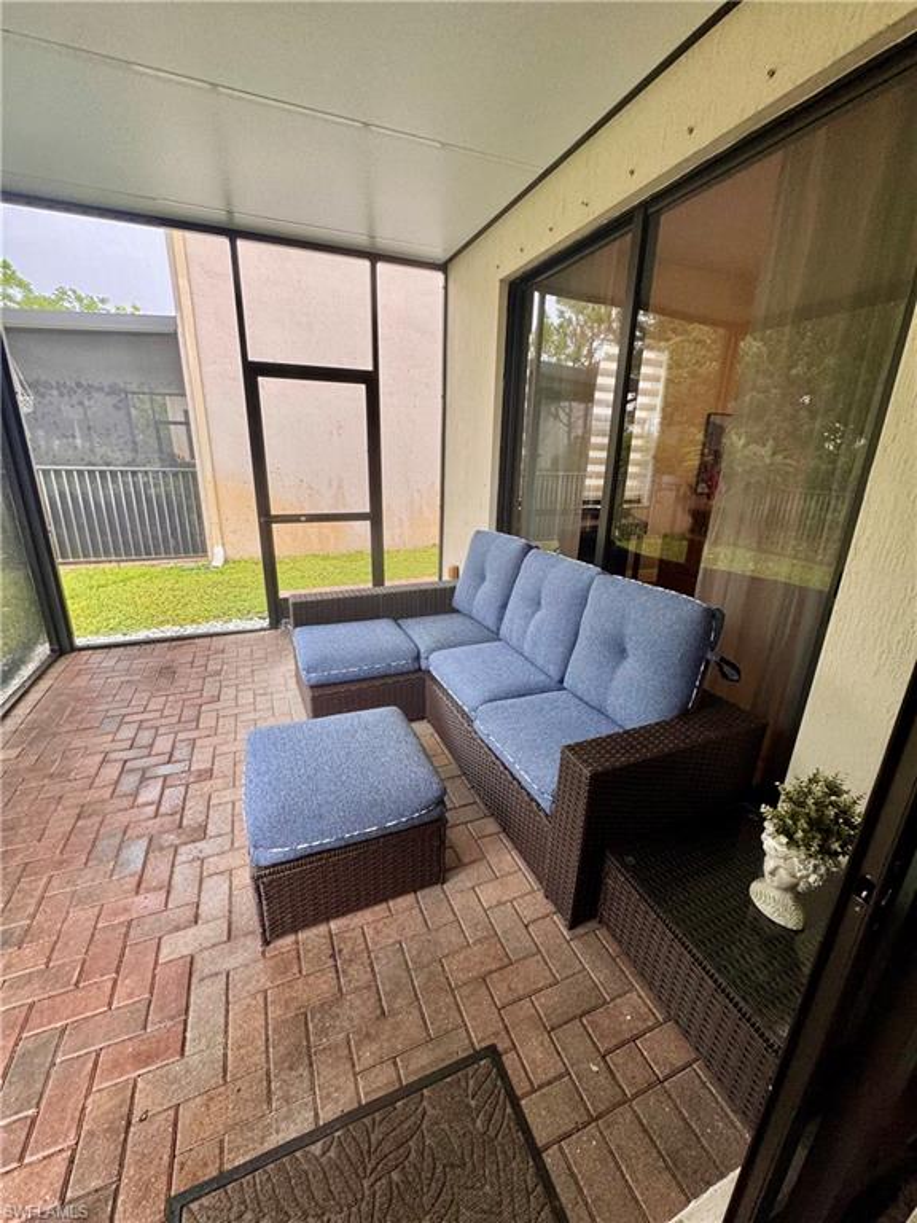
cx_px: 458
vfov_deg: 102.1
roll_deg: -2.3
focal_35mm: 14
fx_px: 494
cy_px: 612
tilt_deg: -18.1
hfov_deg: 85.7
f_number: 2.2
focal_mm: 2.22
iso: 160
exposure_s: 1/60
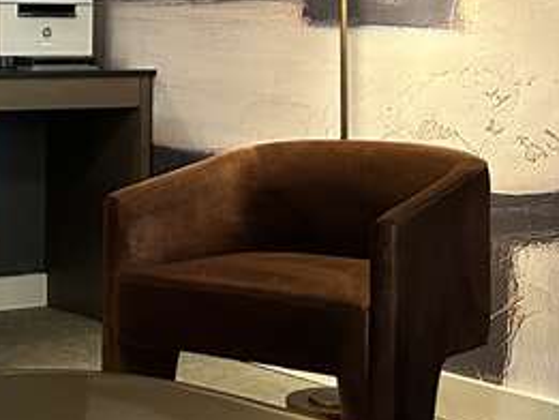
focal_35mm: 102
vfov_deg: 14.3
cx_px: 86
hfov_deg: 19.0
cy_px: 19
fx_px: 1648
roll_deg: -0.6
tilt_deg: +0.9
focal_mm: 5.7
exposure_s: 1/60
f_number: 1.5
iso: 500
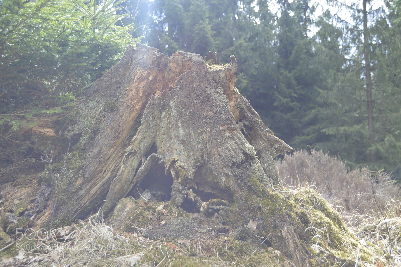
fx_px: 534
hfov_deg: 41.1
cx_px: 200
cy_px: 134
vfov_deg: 28.0
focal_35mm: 48
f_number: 5.6
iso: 160
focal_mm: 32
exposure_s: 1/125
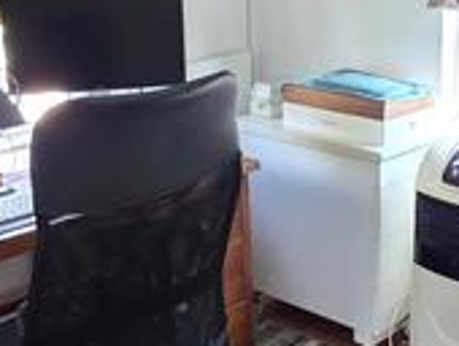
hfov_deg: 31.4
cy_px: 132
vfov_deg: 24.0
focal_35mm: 61
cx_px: 305
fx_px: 810
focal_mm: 2.2
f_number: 1.9
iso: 400
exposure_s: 1/50
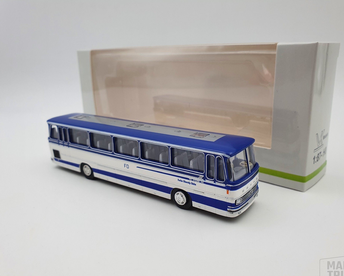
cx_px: 185
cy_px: 142
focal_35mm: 28
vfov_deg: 51.5
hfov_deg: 62.1
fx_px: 285
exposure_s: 1/268
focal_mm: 4.32
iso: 50
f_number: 2.4
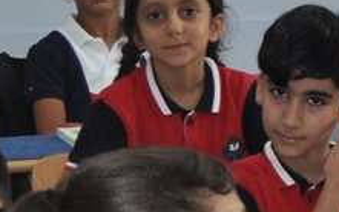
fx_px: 2614
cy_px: 5
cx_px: 888
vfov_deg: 4.6
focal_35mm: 283
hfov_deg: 6.9
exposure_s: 1/125
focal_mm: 30
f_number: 4.2
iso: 640
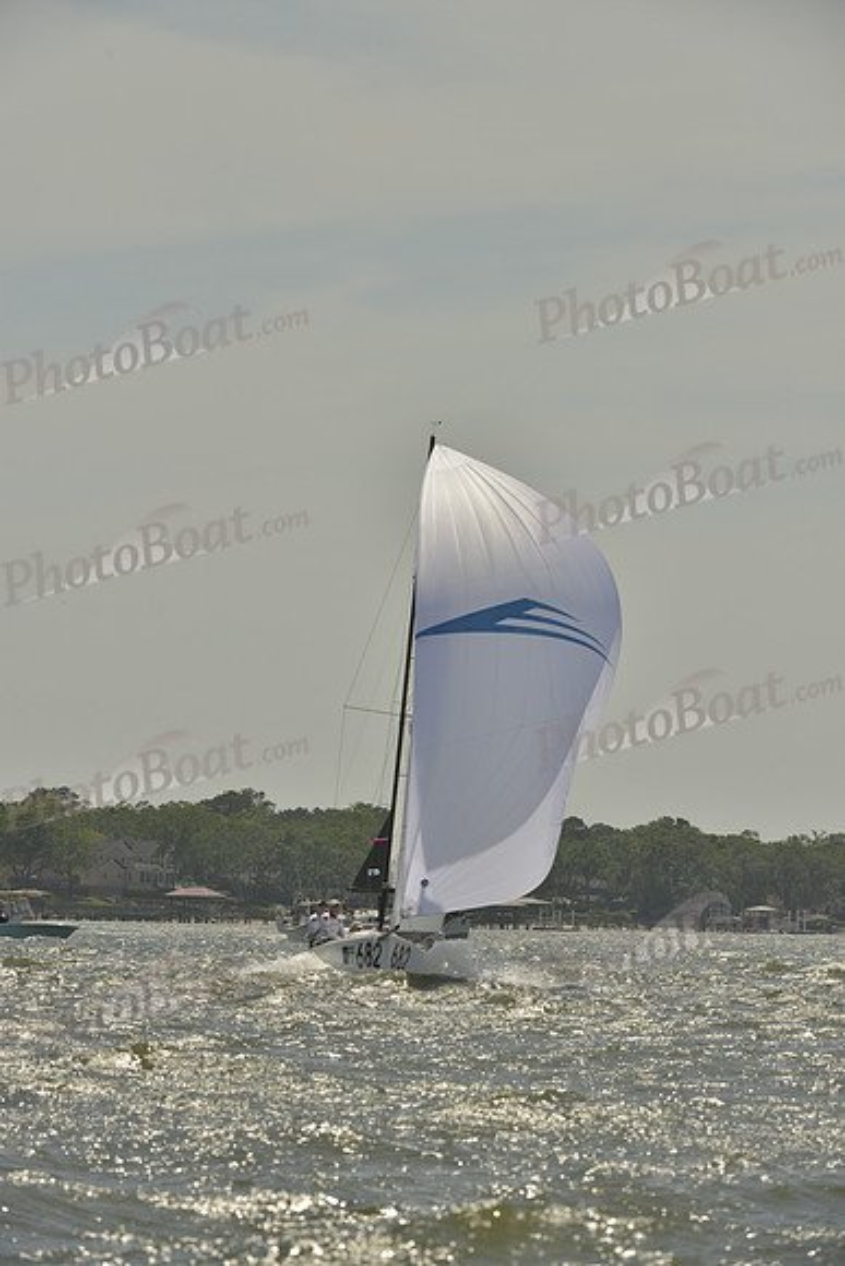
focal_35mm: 200
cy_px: 633
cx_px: 422
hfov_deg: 6.9
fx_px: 7037
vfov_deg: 10.3
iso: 280
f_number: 11
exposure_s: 1/1600
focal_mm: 200
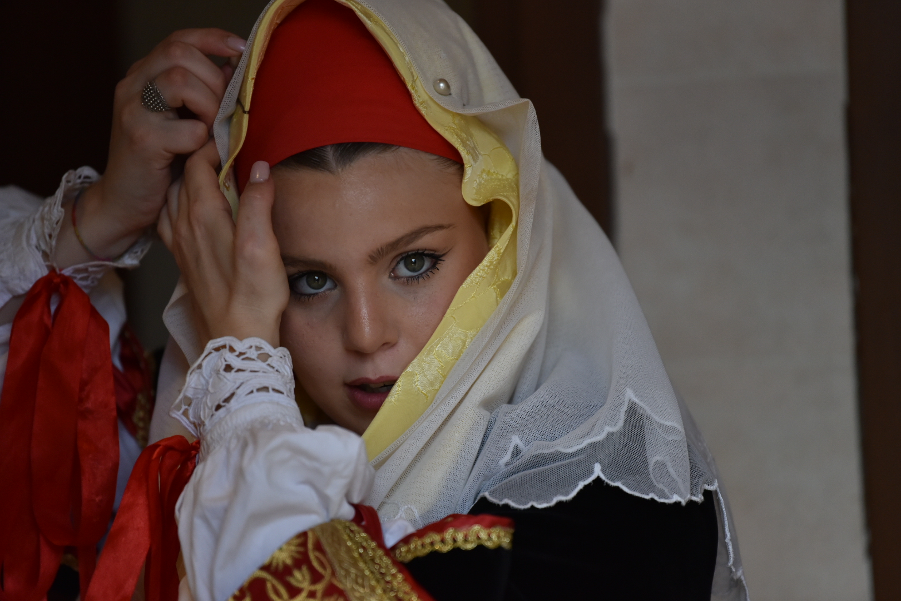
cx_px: 450
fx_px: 5005
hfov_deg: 10.3
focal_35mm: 200
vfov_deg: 6.9
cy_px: 300
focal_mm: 200
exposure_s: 1/4000
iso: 1600
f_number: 2.8
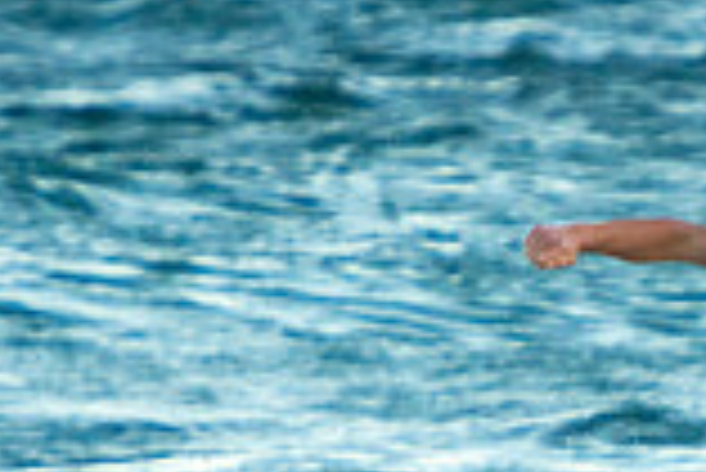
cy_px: 802
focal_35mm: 1799
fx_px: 35312
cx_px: 728
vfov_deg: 0.8
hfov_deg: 1.1
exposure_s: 1/1000
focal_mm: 320
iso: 900
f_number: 5.6
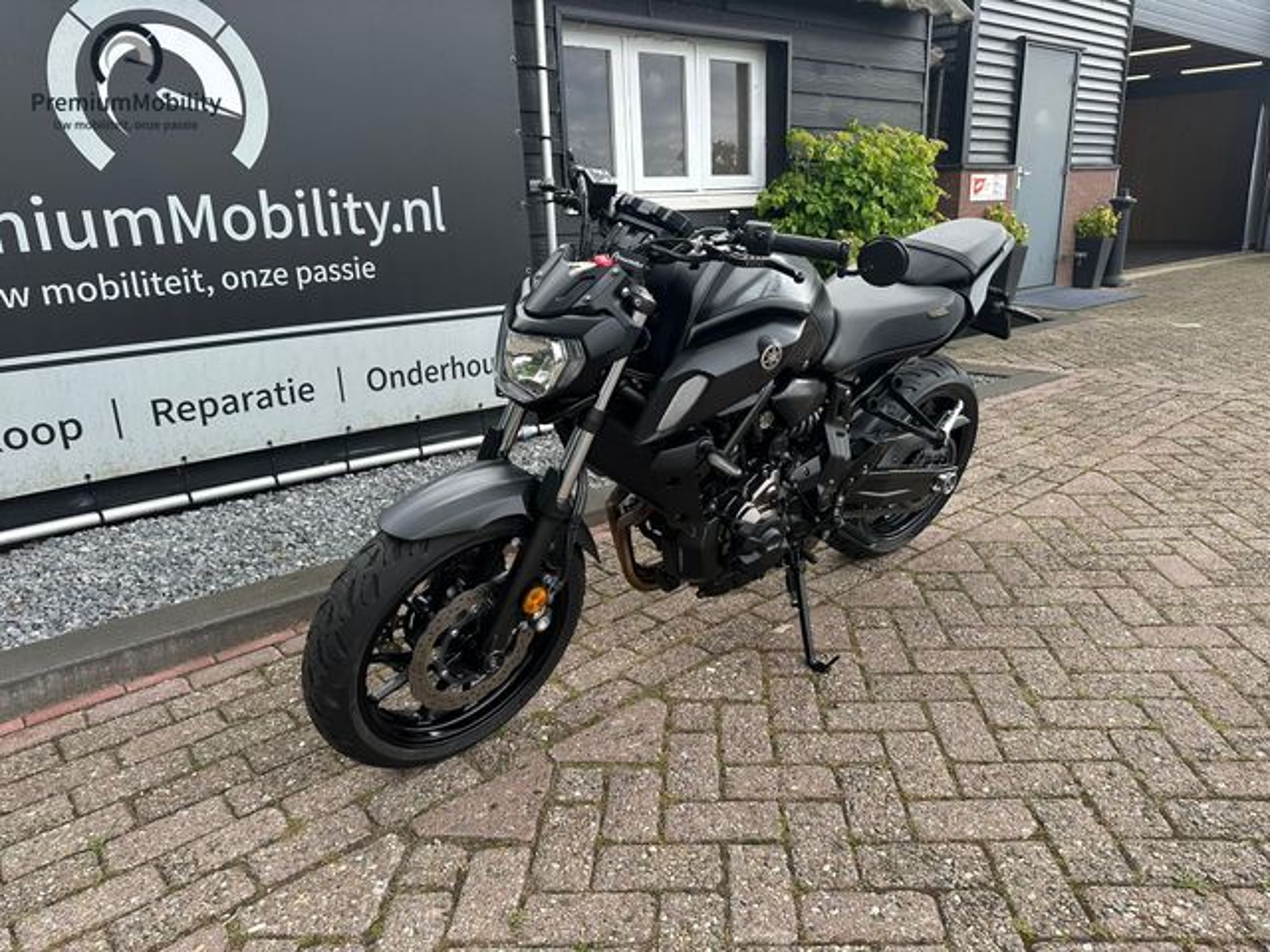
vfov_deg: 56.8
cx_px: 635
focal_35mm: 24
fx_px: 881
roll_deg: +1.8
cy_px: 476
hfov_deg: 71.6
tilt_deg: -16.1
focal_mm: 6.86
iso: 80
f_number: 1.78
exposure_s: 1/879
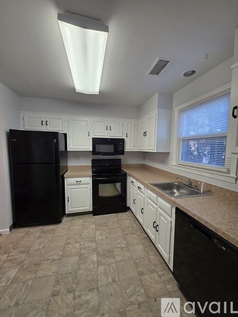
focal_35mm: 13
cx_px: 119
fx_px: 119
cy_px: 158
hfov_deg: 89.9
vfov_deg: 106.2
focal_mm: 2.2
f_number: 1.9
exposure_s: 1/120
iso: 100
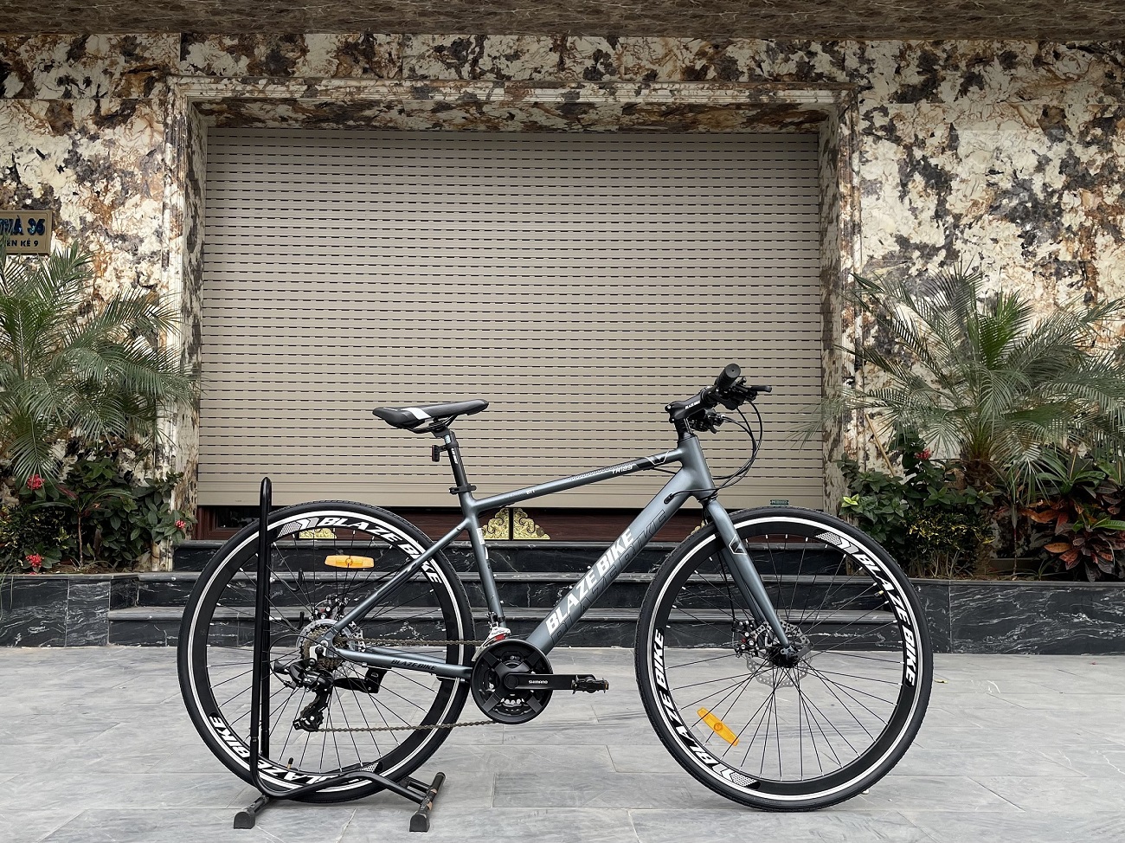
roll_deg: -0.4
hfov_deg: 67.3
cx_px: 562
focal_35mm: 26
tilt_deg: +5.2
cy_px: 422
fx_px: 845
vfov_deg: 53.0
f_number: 1.6
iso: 40
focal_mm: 4.2
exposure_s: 1/201
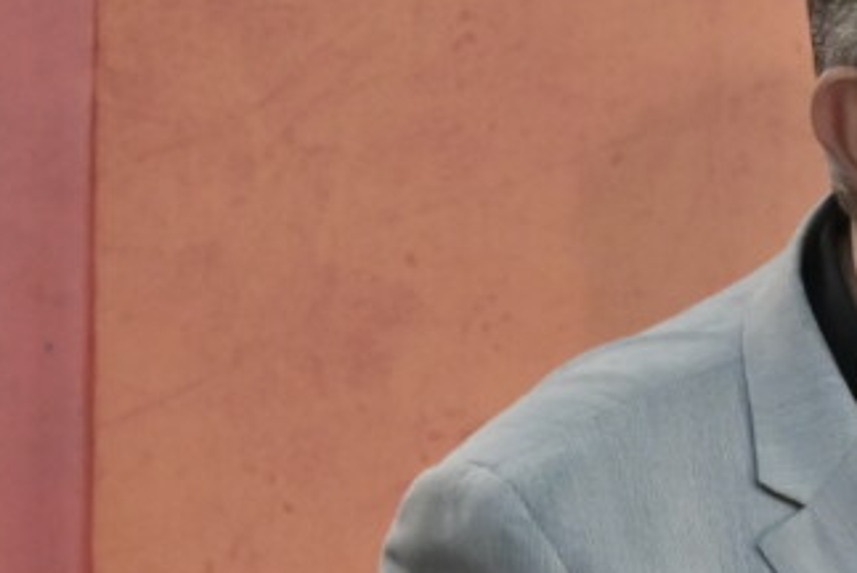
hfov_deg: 1.9
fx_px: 26519
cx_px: 1157
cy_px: 374
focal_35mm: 1113
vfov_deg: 1.2
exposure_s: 1/500
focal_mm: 200
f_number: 9
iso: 5000
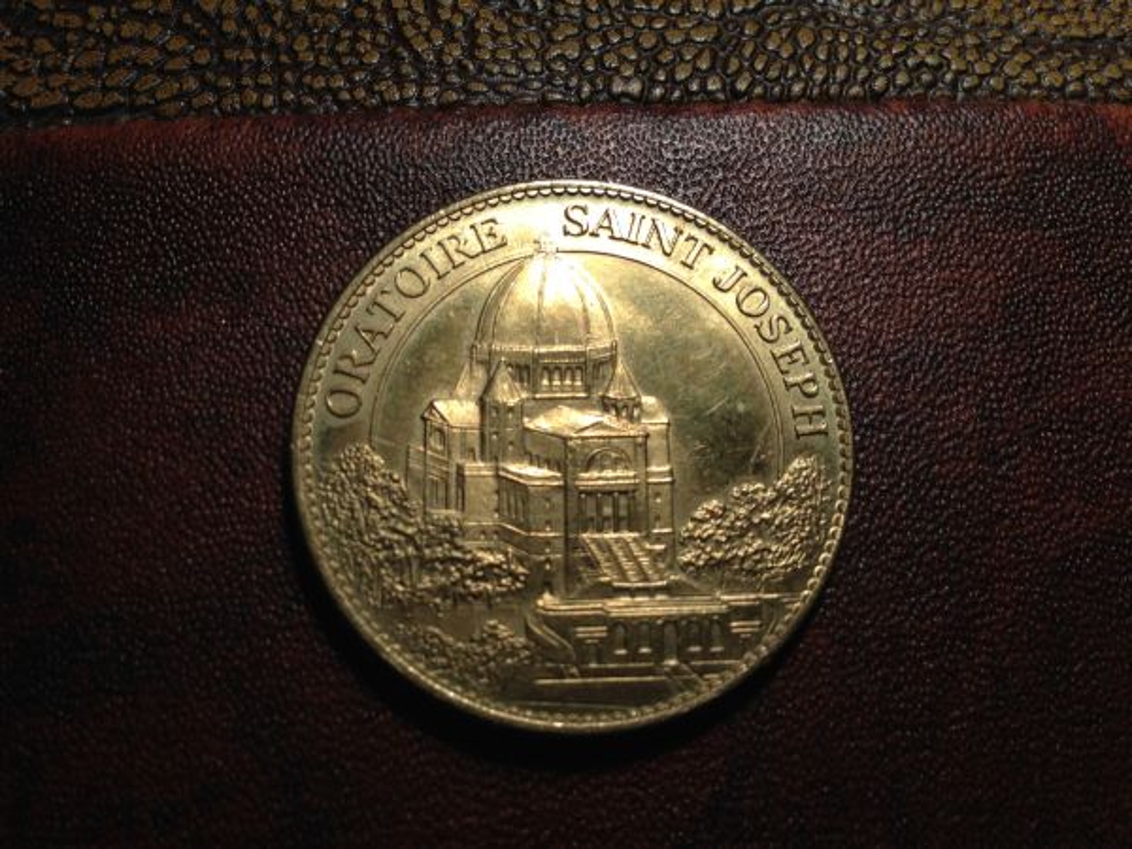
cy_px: 424
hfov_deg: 55.4
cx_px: 566
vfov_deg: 42.9
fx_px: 1079
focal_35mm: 33
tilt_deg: -53.1
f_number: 2.4
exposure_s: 1/120
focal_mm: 4.12
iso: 50
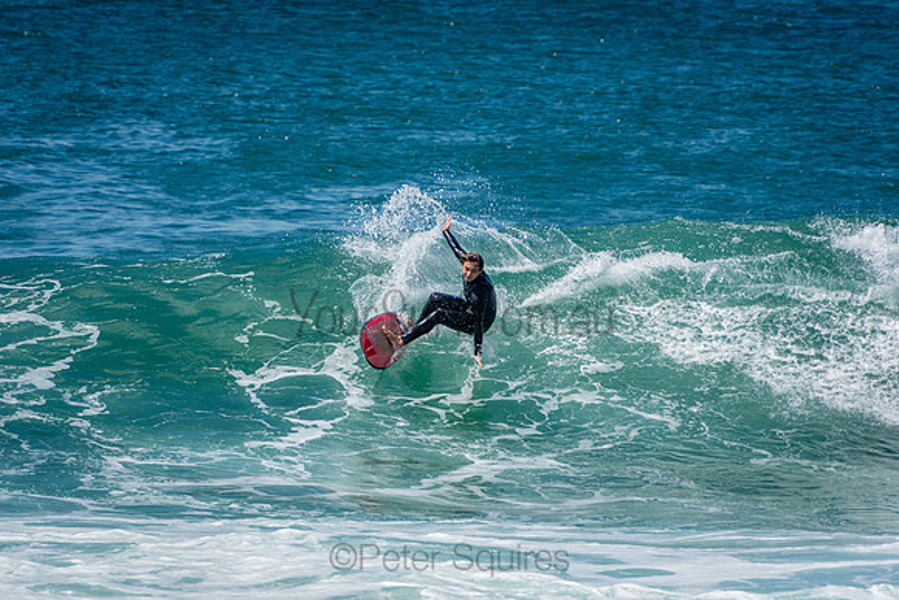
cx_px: 450
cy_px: 300
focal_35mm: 600
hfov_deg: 3.4
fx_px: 14986
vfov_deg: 2.3
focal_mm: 400
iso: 320
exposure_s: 1/2000
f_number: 5.6
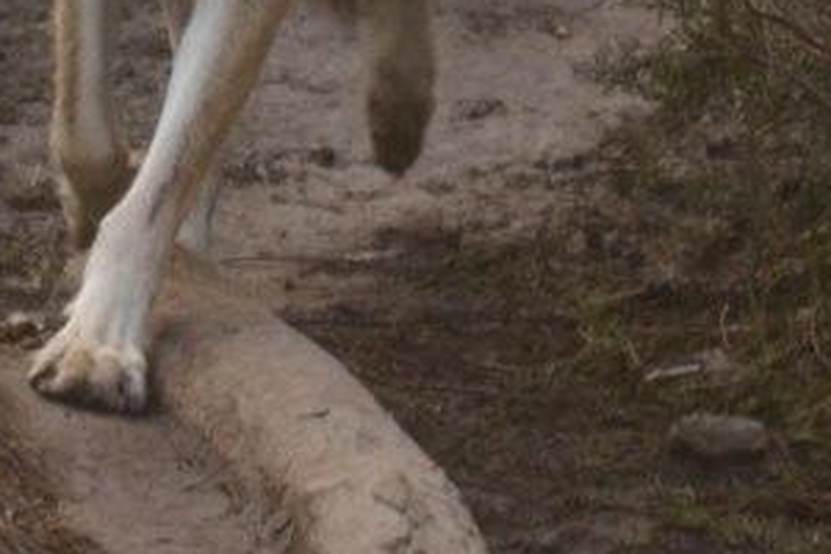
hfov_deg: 2.0
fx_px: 23635
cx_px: 197
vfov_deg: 1.3
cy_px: -132
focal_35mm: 1024
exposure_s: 1/160
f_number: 5.6
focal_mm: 200
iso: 400
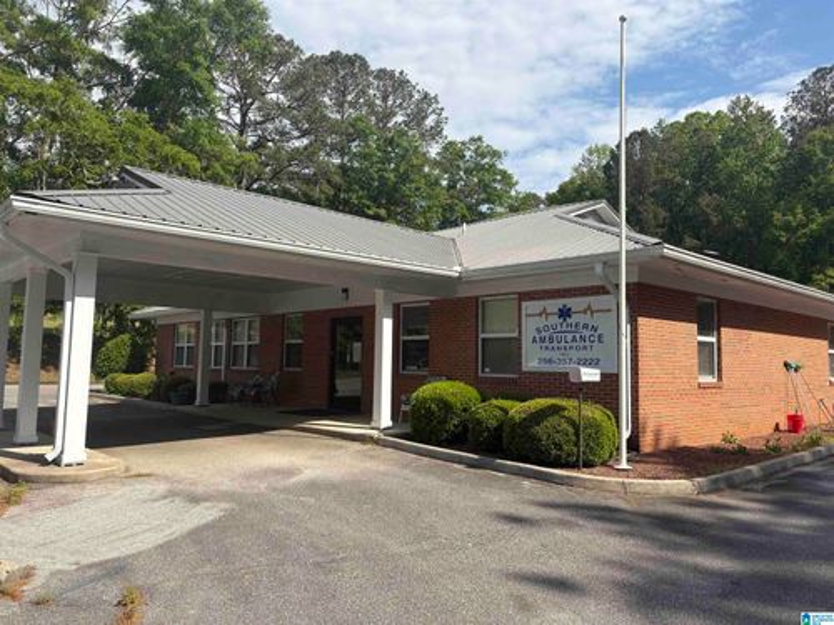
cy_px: 312
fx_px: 626
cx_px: 417
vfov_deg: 53.1
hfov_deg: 67.3
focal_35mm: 26
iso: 50
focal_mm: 5.96
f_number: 1.6
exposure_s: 1/3125
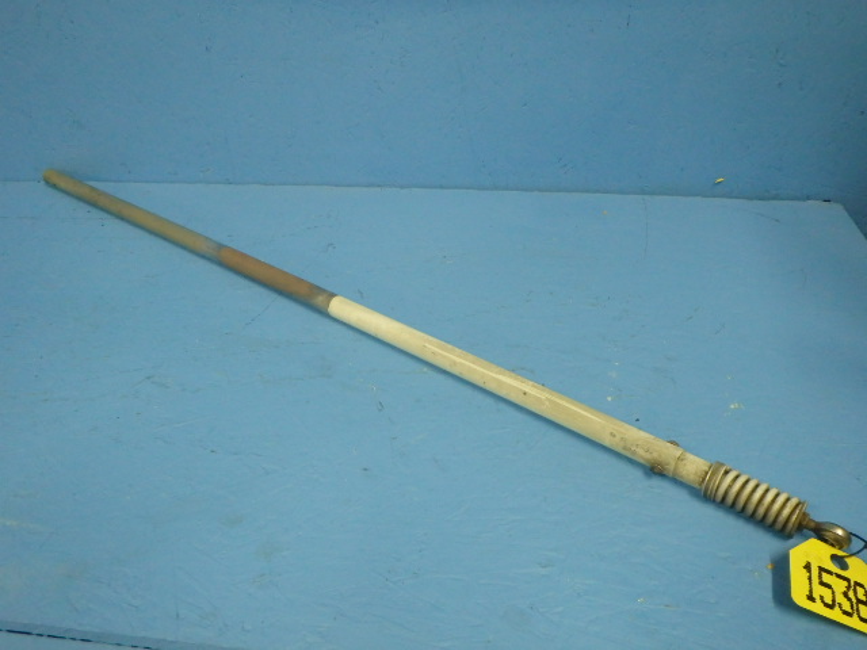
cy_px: 325
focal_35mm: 28
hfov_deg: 63.4
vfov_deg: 49.7
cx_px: 434
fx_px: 701
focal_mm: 5
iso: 800
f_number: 3.9
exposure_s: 1/25
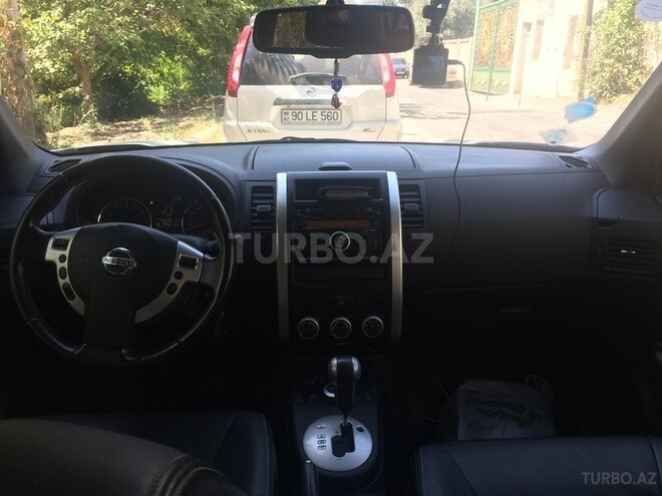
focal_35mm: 29
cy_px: 248
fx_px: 555
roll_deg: -2.3
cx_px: 331
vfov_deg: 48.2
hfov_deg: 61.7
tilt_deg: -17.6
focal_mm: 4.15
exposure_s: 1/233
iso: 32
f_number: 2.2
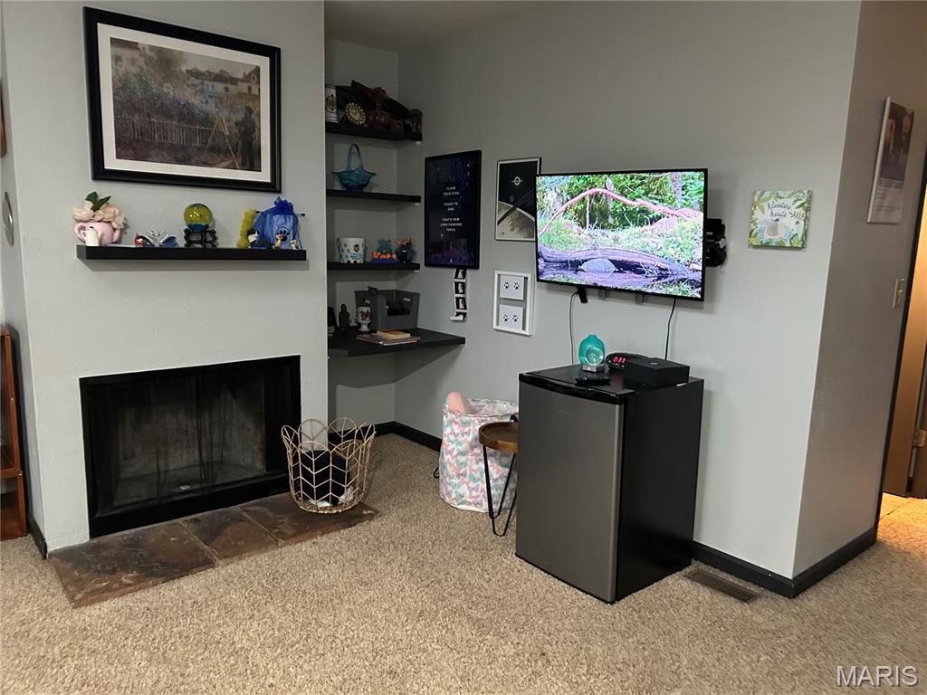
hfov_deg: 67.3
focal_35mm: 26
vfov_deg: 53.1
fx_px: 696
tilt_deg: -9.5
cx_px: 464
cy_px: 348
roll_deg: -1.5
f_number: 1.5
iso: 640
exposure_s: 1/40
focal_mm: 5.7
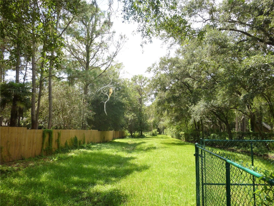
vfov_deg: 54.9
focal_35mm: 25
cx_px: 137
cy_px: 103
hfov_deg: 69.4
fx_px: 198
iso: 100
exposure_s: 1/200
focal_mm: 4.5
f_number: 3.9
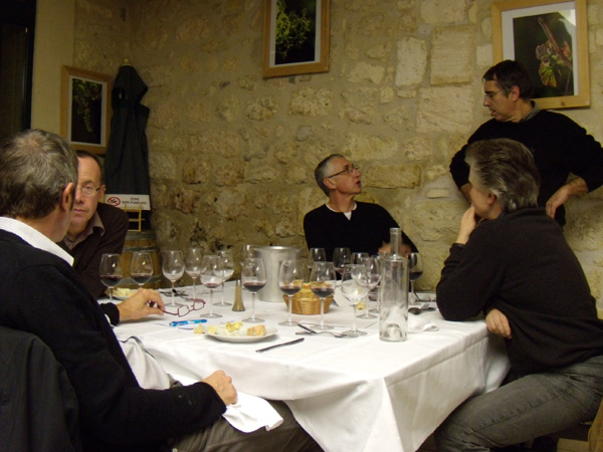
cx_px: 302
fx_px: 627
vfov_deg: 39.7
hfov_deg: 51.4
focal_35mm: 36
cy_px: 226
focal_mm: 6.4
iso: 400
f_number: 3.6
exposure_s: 1/50
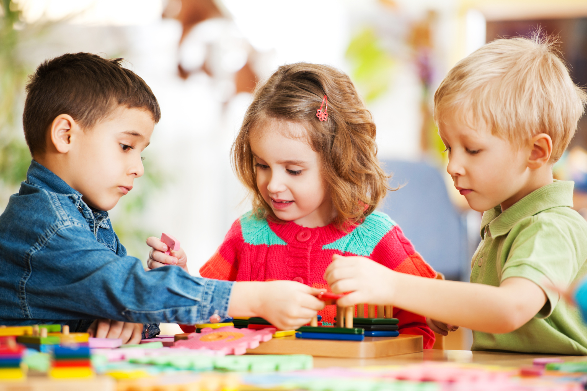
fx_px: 3261
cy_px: 196
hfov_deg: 10.3
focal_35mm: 200
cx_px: 294
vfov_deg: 6.9
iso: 200
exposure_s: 1/160
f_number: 2.8
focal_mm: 200
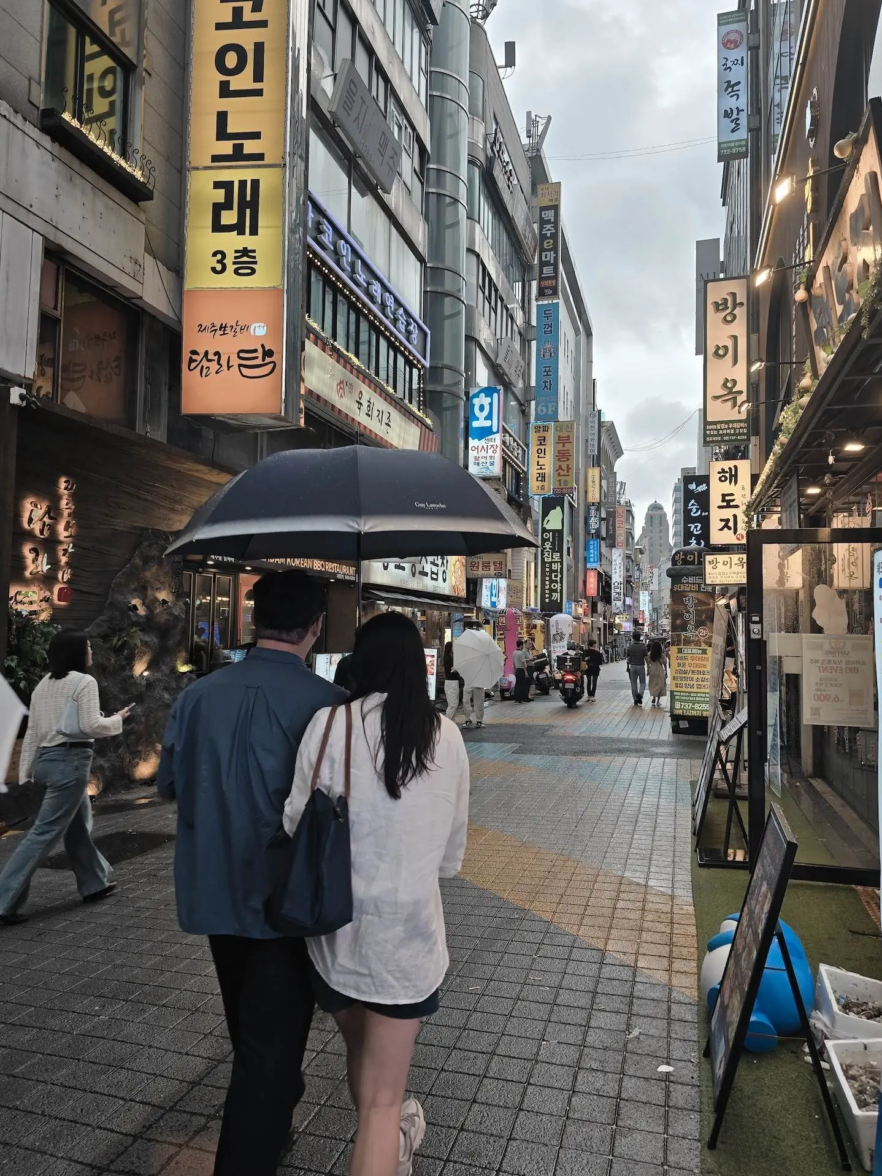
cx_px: 454
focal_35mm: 24
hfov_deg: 56.8
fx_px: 815
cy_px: 583
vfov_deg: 71.6
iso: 16
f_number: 1.7
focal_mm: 6.3
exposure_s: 1/120
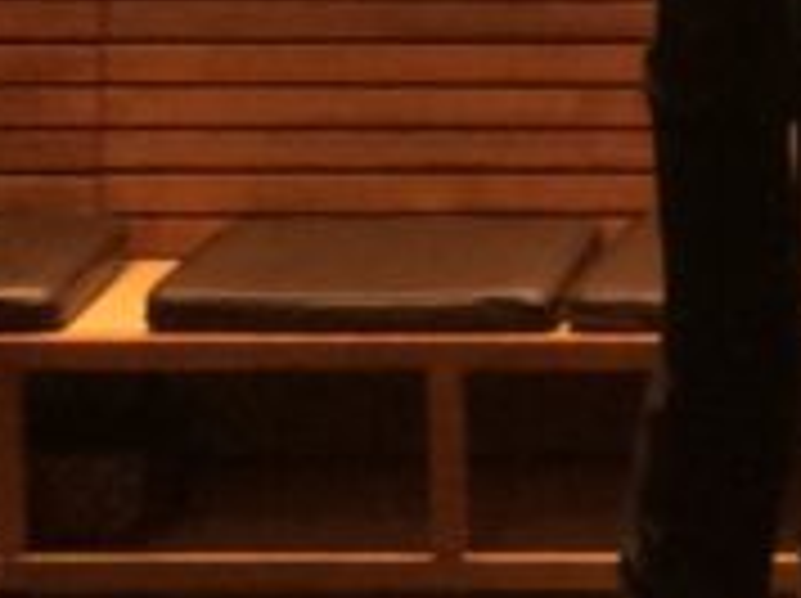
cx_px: 1372
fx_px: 4991
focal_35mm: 216
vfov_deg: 6.8
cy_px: -193
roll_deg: +0.7
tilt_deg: -8.5
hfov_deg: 8.8
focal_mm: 3.3
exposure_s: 1/24
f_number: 2.4
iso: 80
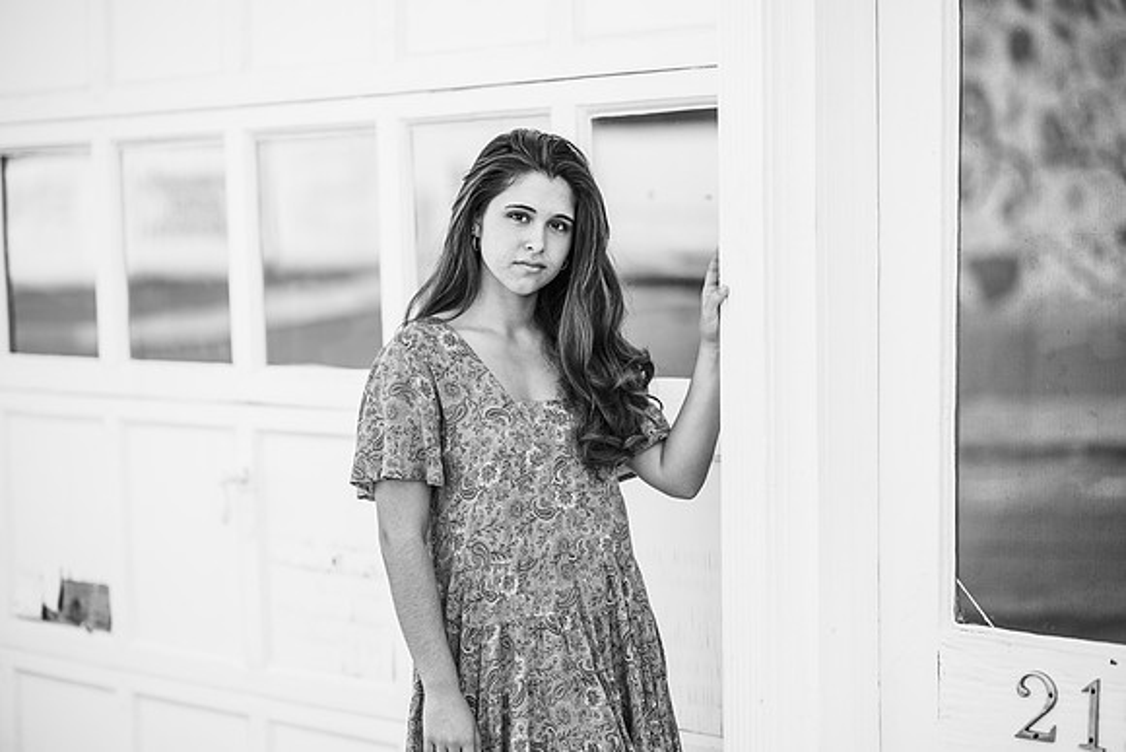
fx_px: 2659
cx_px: 563
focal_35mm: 85
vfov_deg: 16.1
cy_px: 376
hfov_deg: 23.9
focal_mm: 85
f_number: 2
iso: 160
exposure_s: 1/1000
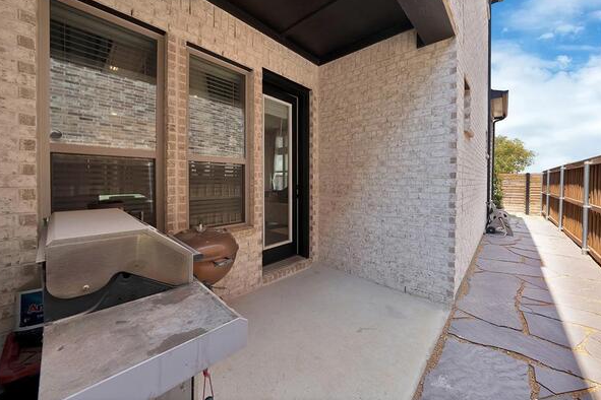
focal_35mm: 13
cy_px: 187
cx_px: 312
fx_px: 217
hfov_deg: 108.3
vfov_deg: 85.3
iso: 640
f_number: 9
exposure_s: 1/80
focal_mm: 12
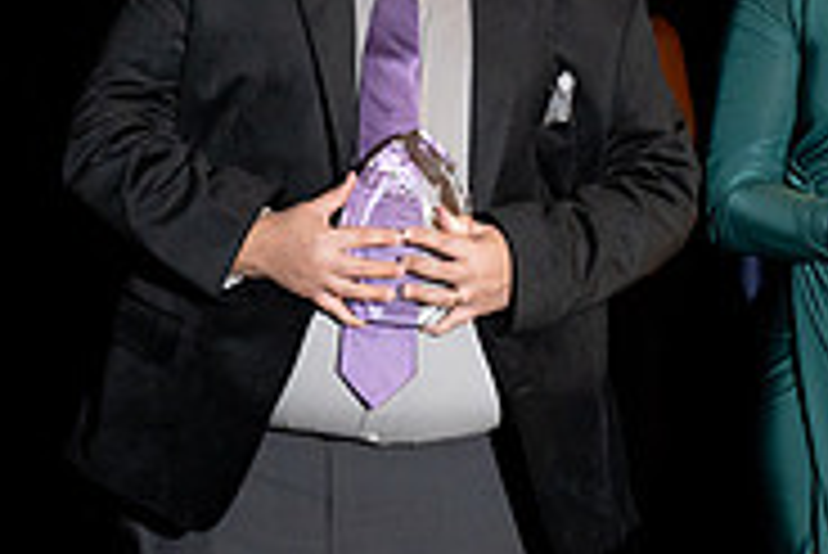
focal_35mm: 387
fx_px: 8908
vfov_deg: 3.6
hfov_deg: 5.3
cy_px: 286
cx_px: 801
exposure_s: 1/200
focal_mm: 123
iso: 2500
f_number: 5
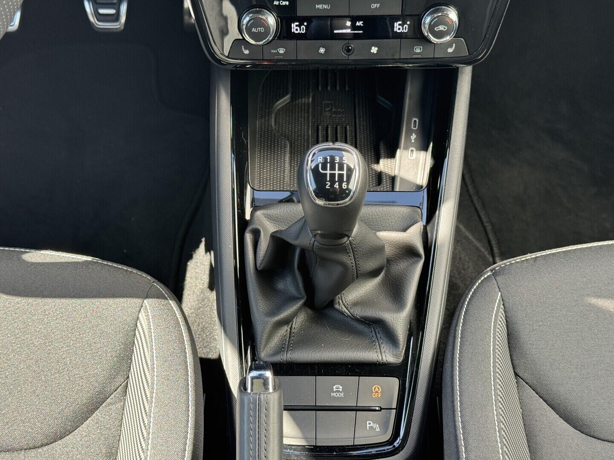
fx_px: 851
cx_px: 307
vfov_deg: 30.3
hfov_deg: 39.7
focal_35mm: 48
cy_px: 230
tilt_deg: -52.4
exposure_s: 1/117
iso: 100
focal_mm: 6.76
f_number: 1.78
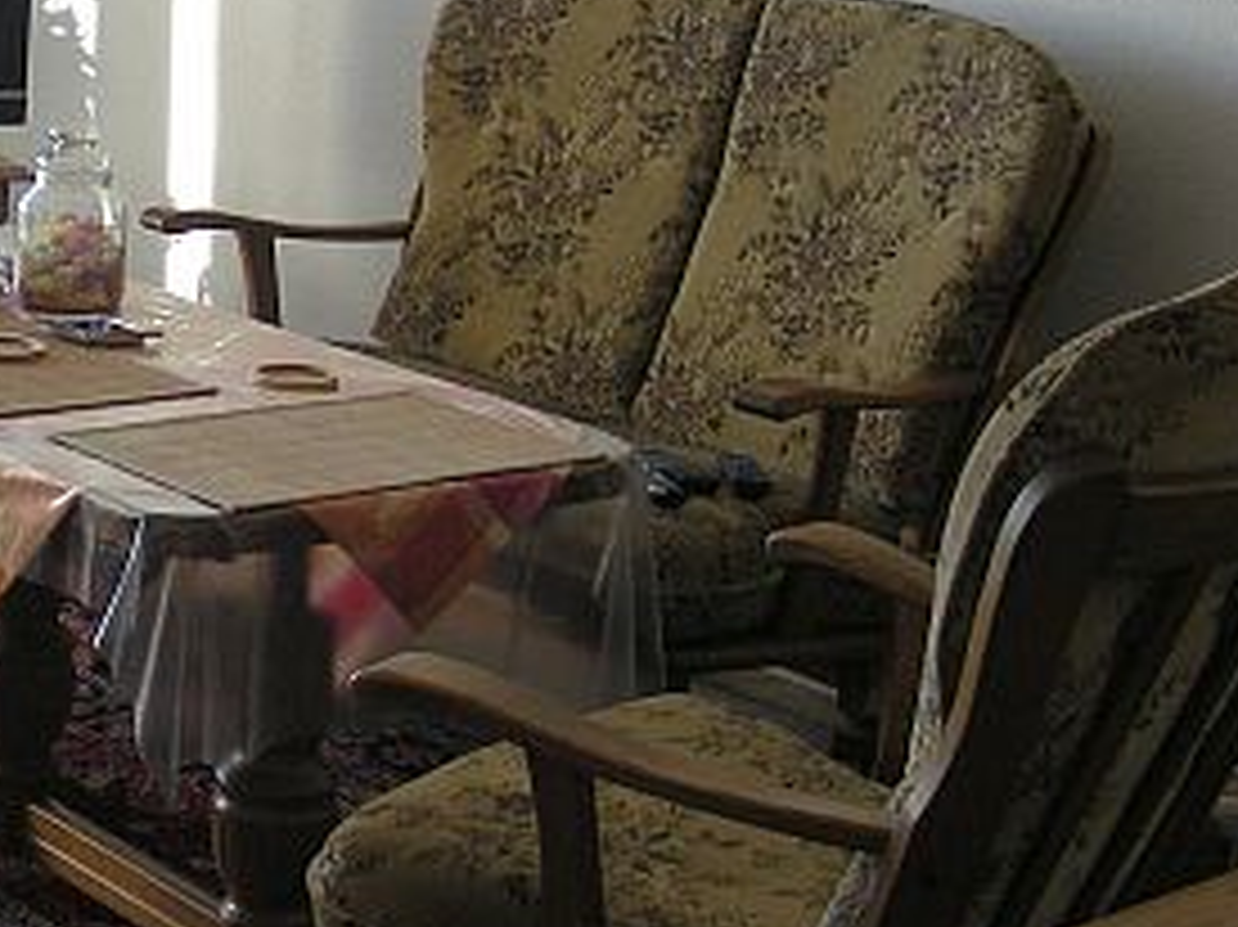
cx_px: -54
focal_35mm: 83
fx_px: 2967
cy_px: 333
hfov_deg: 22.5
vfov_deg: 17.7
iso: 71
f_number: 3.5
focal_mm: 6.3
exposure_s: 1/29.8
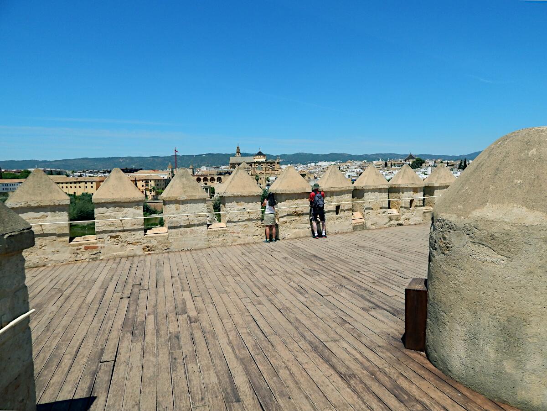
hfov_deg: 73.9
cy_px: 206
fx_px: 363
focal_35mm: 23
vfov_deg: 58.9
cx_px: 274
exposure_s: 1/800
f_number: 6
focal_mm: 4
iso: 125
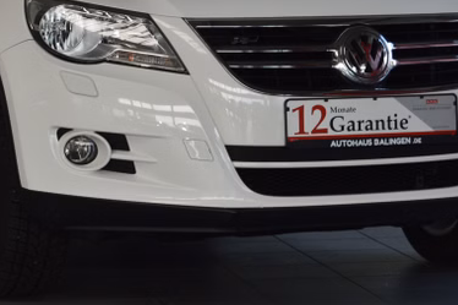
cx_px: 165
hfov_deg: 11.1
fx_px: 2365
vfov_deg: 7.4
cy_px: 24
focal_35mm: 186
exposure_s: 1/100
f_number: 9
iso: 400
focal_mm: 58
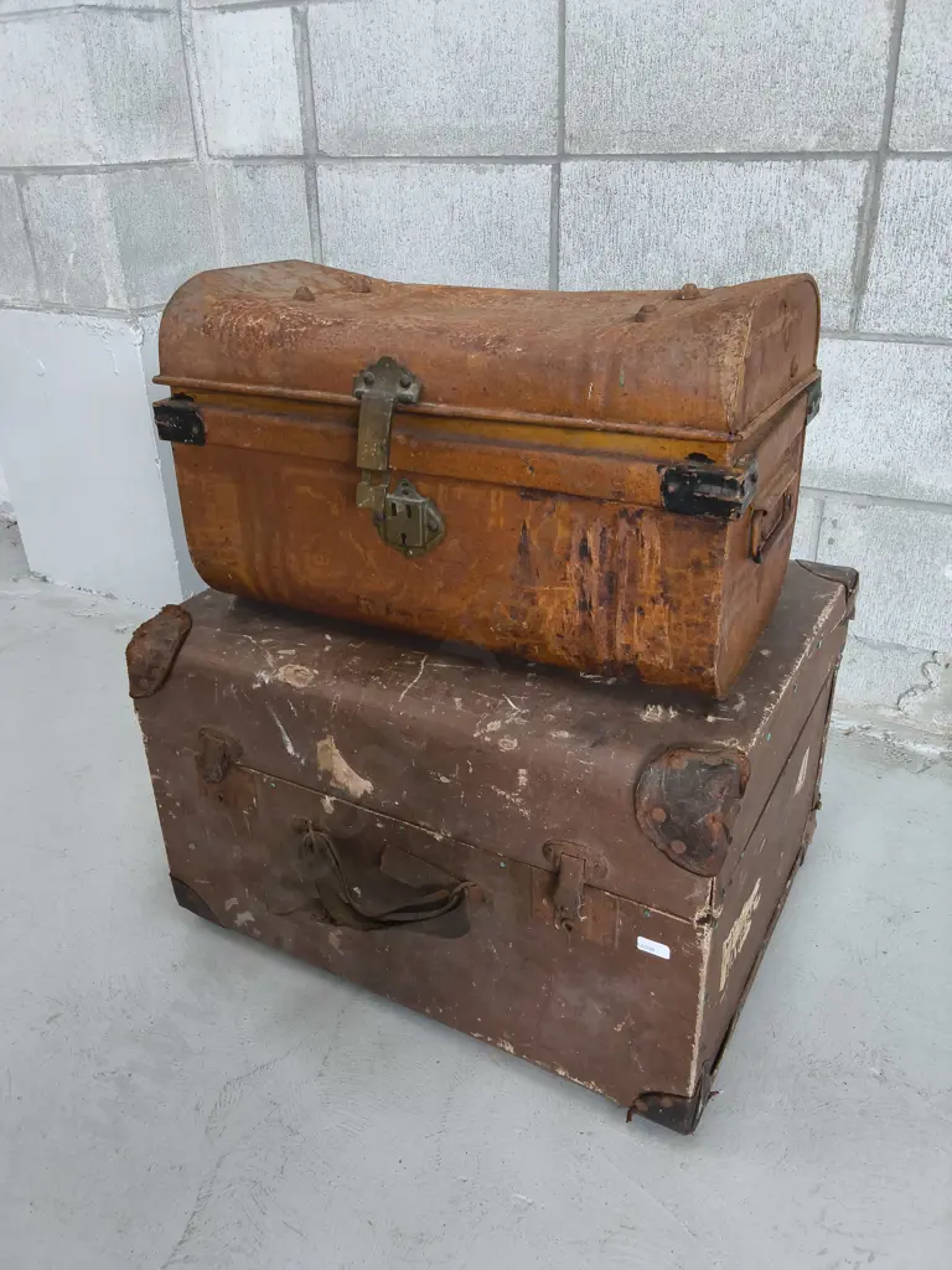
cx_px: 476
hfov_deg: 51.4
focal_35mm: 27
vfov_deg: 65.3
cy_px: 635
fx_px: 990
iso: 160
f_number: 2
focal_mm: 2.87
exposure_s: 1/100
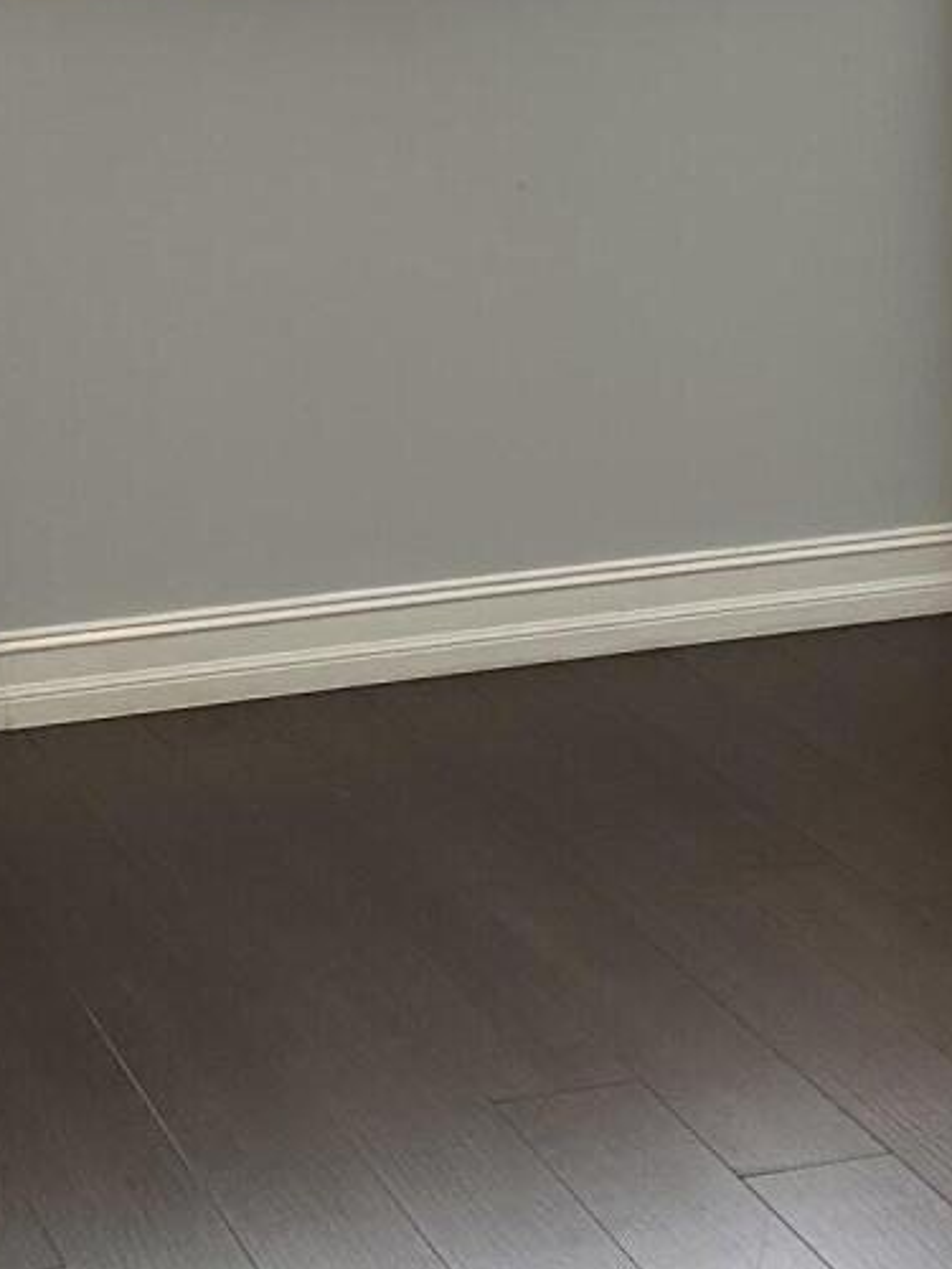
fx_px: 3520
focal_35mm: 96
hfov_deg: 15.4
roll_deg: -0.1
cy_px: 683
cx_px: 609
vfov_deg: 20.4
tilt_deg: -14.5
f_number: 1.78
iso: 200
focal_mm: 6.86
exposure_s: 1/120
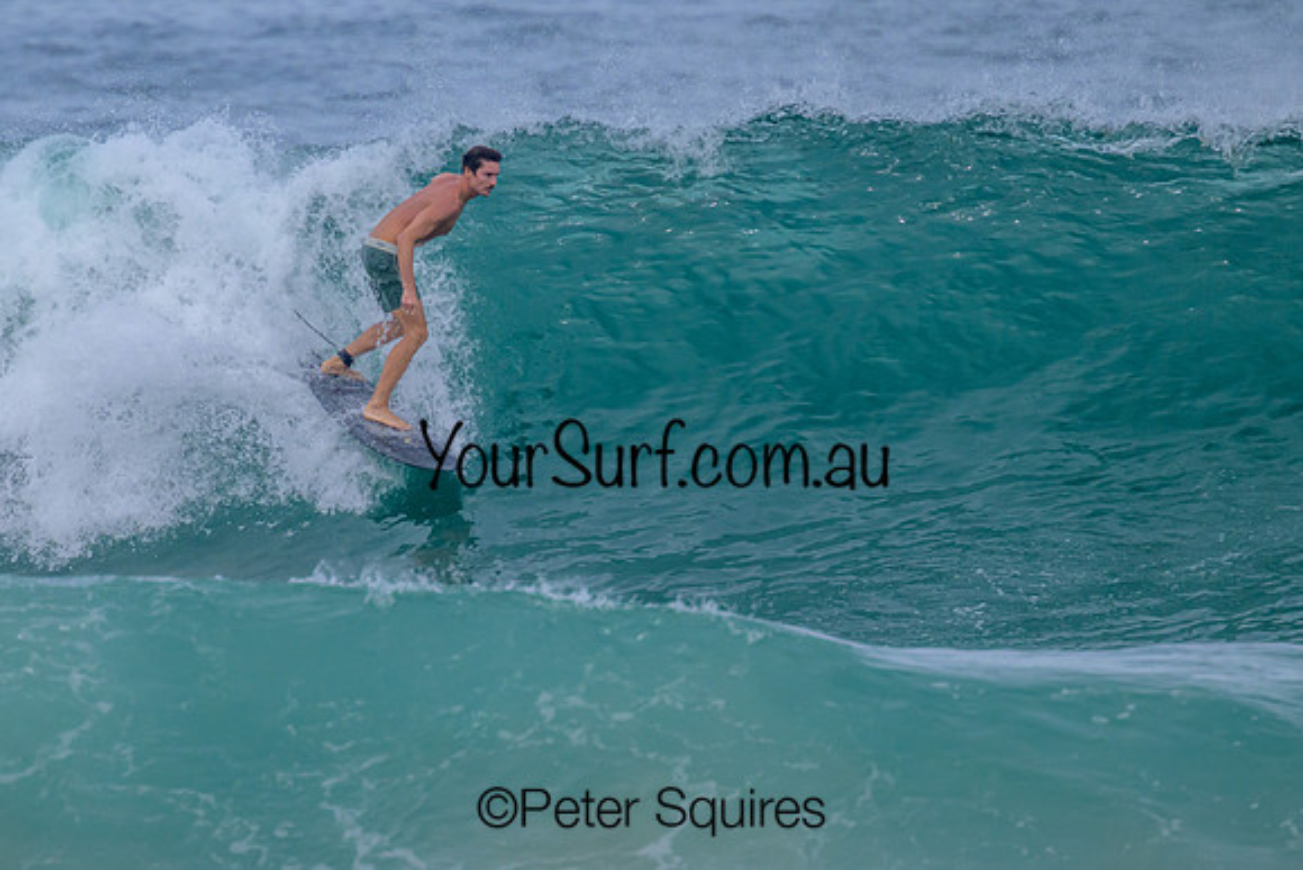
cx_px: 466
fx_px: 38977
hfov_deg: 1.9
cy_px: 439
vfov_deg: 1.3
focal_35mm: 1077
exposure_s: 1/2000
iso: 1250
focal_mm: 800
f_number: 11
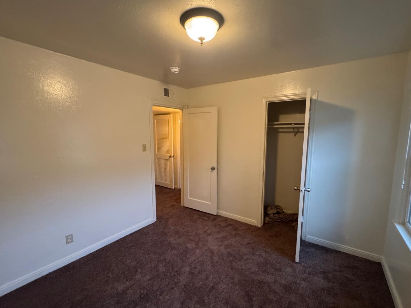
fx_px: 190
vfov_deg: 78.1
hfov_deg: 94.5
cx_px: 208
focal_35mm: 16
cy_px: 155
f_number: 2.2
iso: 1000
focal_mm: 2.22
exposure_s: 1/60
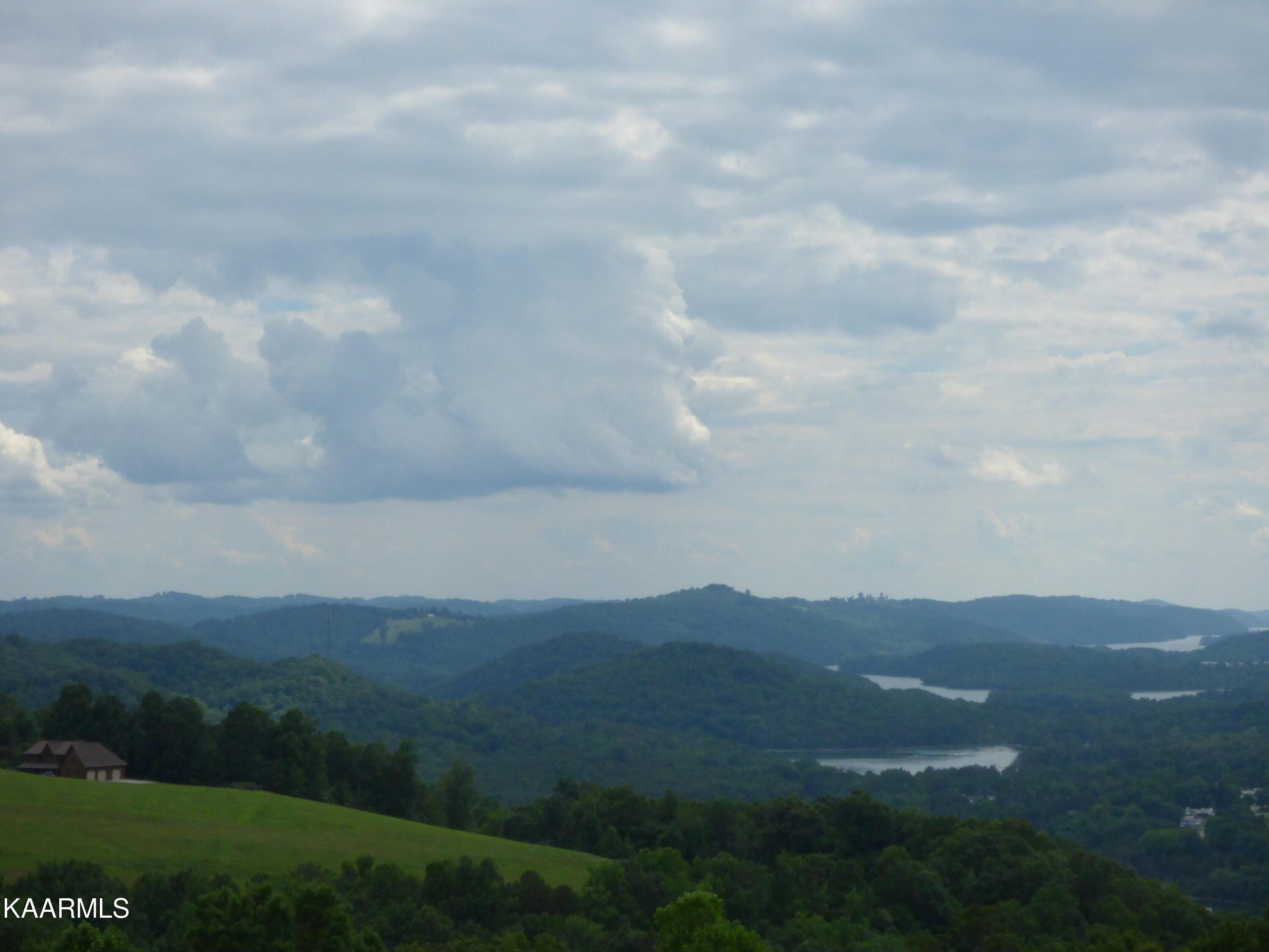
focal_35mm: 87
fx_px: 3189
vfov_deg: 17.0
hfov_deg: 22.5
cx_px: 634
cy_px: 476
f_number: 8
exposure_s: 1/1600
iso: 400
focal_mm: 15.56
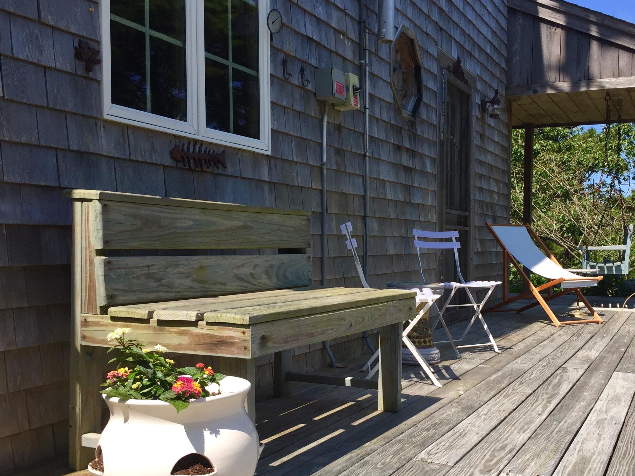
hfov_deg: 48.5
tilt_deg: -3.0
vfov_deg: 37.6
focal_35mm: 38
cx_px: 394
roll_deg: -2.3
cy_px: 287
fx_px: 697
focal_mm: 4.15
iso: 32
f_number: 2.2
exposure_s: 1/1319
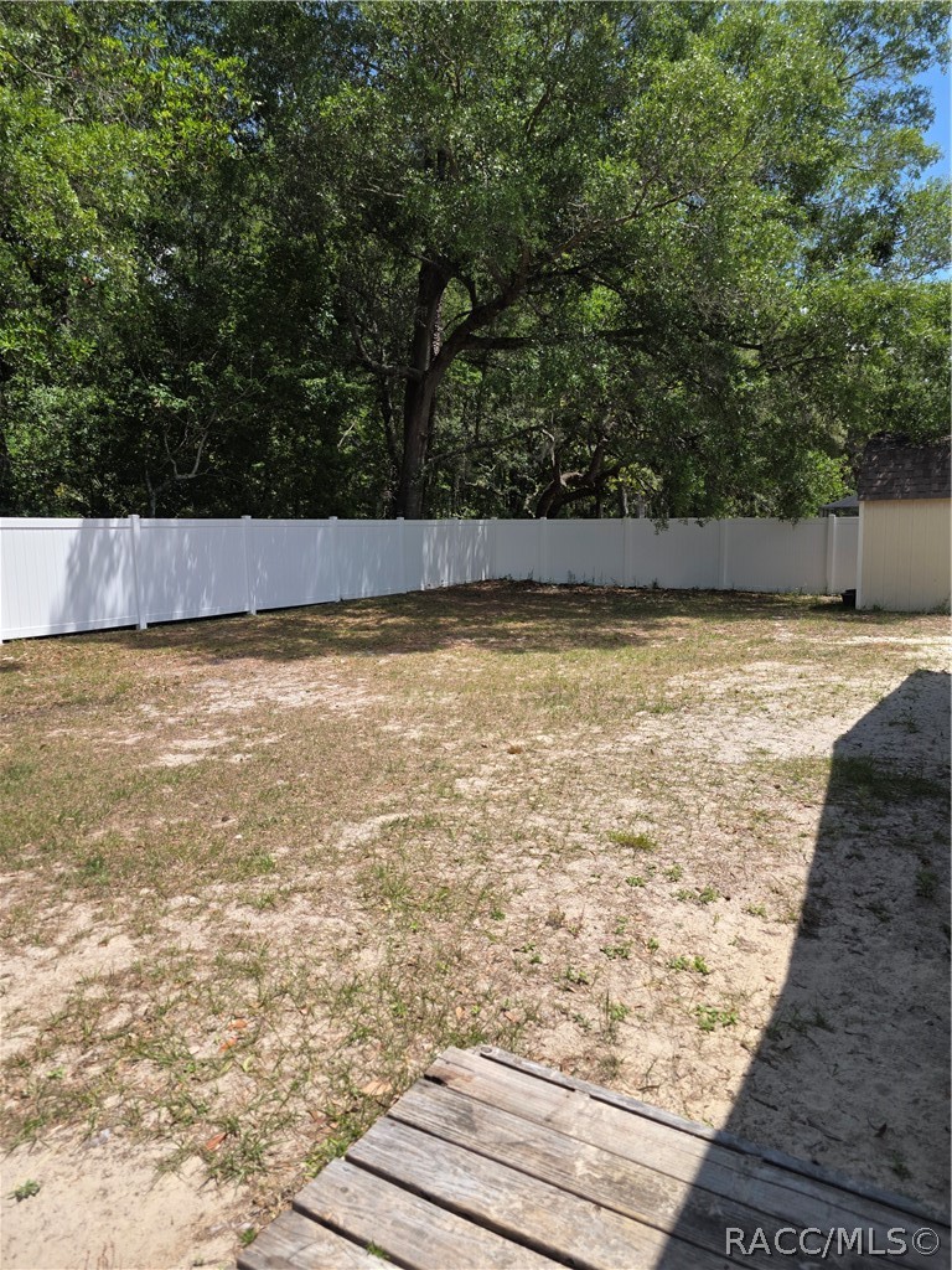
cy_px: 635
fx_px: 843
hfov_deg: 58.9
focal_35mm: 23
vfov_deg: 73.9
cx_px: 476
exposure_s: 1/4539
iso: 80
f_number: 1.7
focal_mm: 6.3
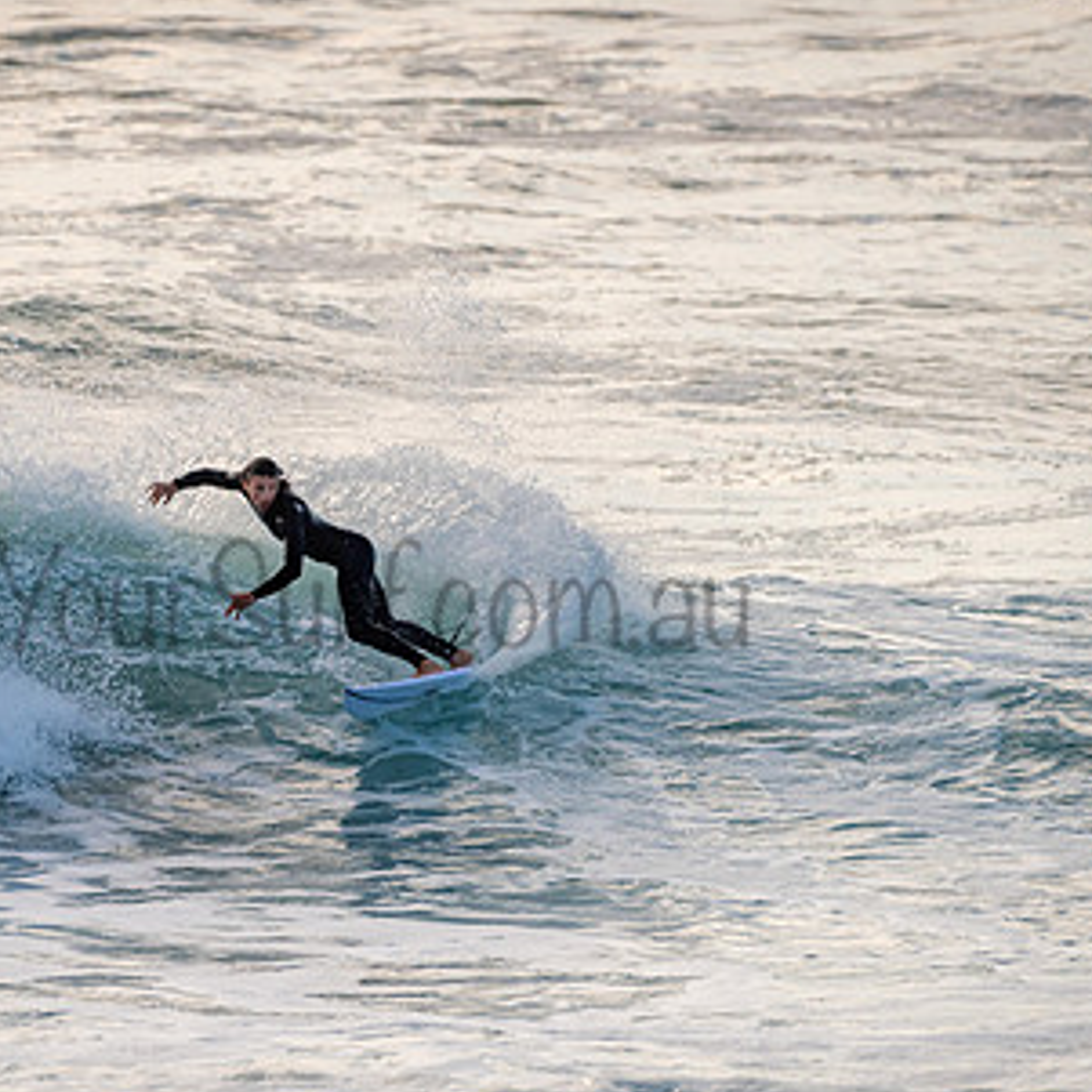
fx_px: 29266
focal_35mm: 820
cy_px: 564
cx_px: 370
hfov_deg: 2.1
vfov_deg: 2.1
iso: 220
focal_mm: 500
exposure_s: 1/2000
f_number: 5.6
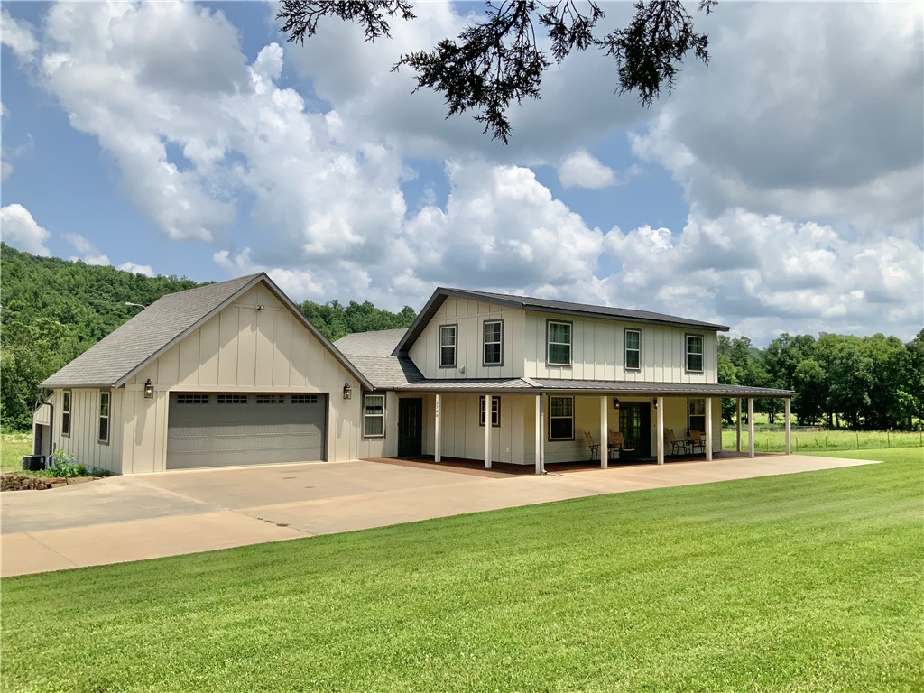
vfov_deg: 48.2
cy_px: 346
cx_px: 462
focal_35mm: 29
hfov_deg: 61.7
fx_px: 774
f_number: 1.8
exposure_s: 1/3322
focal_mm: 3
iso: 20
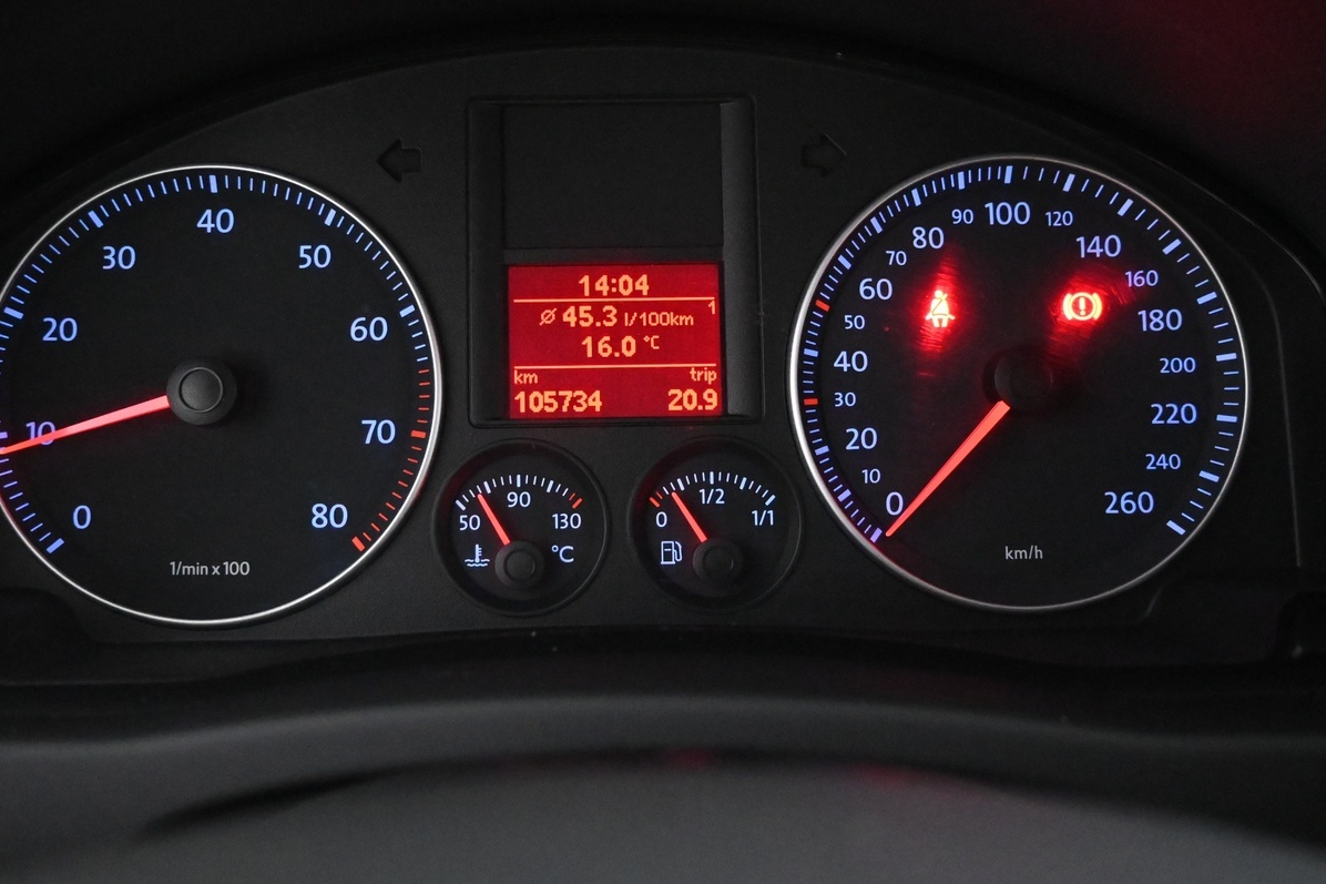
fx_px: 1572
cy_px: 355
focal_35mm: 43
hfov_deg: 45.7
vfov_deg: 31.3
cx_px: 592
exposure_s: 1/30
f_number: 4
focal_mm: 21
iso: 8000
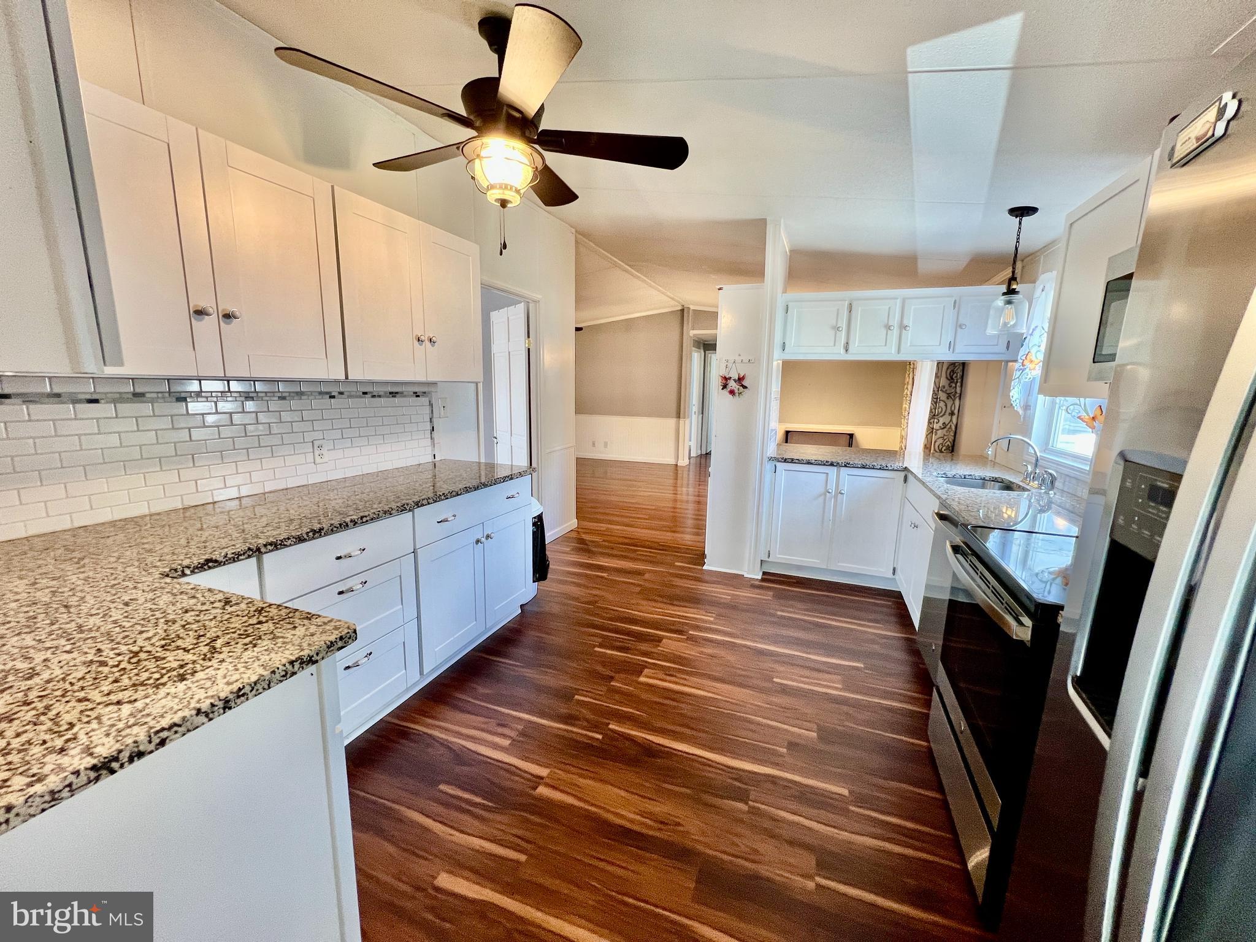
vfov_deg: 89.9
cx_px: 628
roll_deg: -1.0
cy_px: 471
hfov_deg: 106.2
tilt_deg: -10.2
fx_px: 472
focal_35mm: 13
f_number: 1.8
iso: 125
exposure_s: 1/60
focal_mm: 1.57
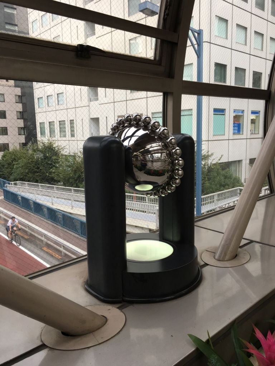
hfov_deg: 48.2
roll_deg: +0.3
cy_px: 183
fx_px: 307
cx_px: 138
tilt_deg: -8.8
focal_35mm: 29
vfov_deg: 61.7
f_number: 2.2
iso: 40
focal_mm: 4.15
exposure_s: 1/120
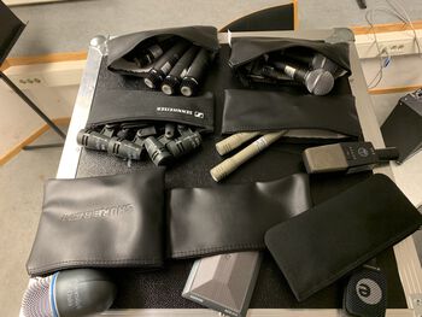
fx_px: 317
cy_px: 158
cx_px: 211
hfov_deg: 67.3
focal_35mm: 26
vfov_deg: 53.1
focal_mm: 4.25
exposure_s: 1/50
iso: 320
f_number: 1.8
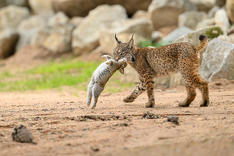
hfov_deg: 4.3
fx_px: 3105
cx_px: 127
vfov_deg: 2.9
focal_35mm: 478
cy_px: 63
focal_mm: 400
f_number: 4
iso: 1100
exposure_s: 1/2000
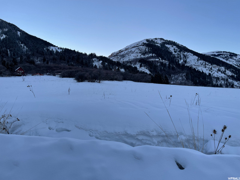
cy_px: 90
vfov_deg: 53.1
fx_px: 180
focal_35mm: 26
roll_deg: +2.5
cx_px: 120
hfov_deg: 67.3
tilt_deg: +3.0
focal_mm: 5.1
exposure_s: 1/466
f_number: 1.6
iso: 32
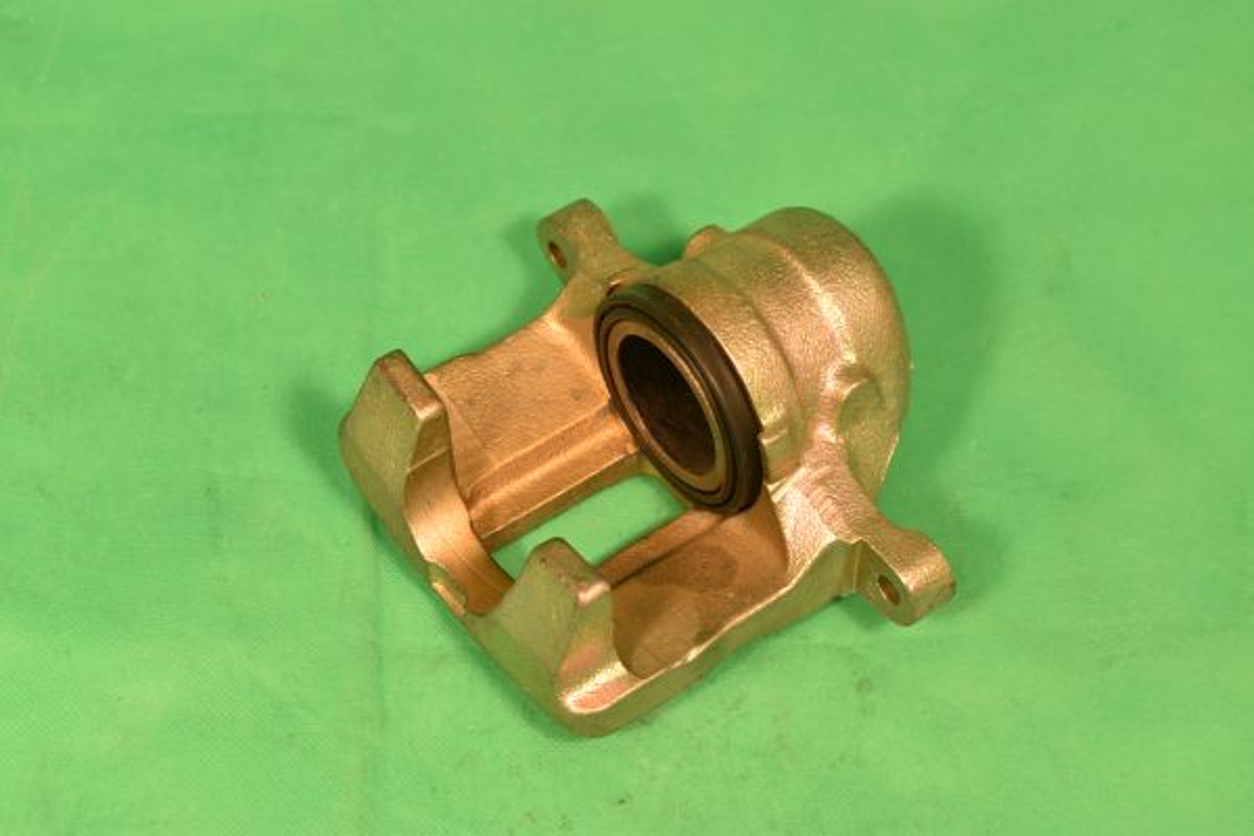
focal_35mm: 69
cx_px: 627
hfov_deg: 29.2
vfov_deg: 19.7
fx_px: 2403
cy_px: 418
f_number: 8
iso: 180
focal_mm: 46
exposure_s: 1/80
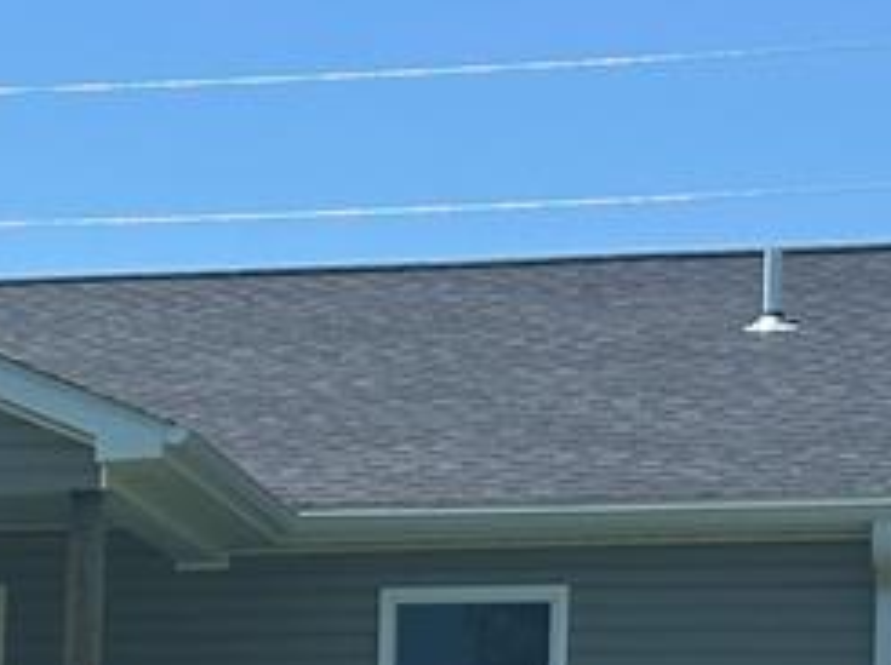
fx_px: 5166
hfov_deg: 9.5
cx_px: -615
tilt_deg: +2.2
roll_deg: -1.9
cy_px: 1010
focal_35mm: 201
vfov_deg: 7.2
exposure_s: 1/3597
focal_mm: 6.86
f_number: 1.78
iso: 64
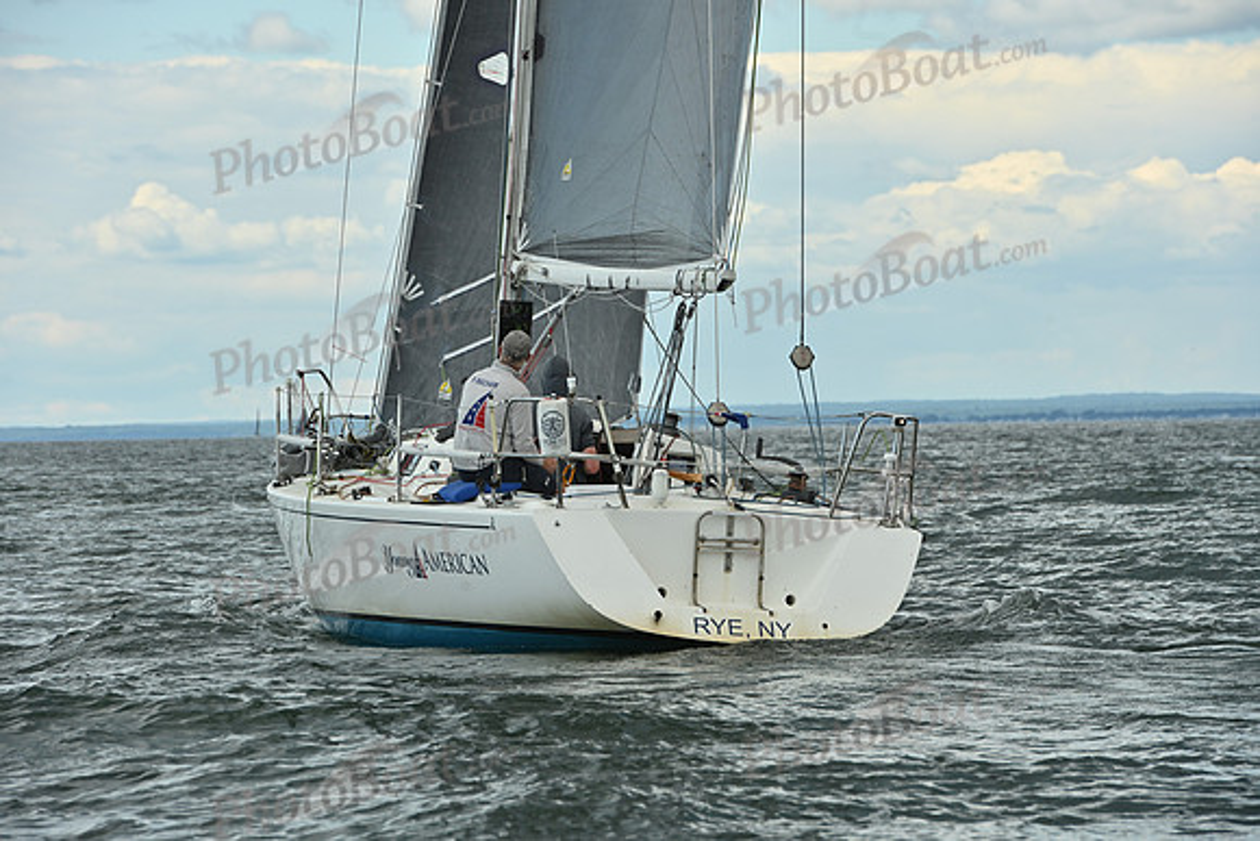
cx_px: 630
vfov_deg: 6.9
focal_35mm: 200
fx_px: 7001
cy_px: 420
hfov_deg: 10.3
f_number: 9
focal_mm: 200
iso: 250
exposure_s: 1/640
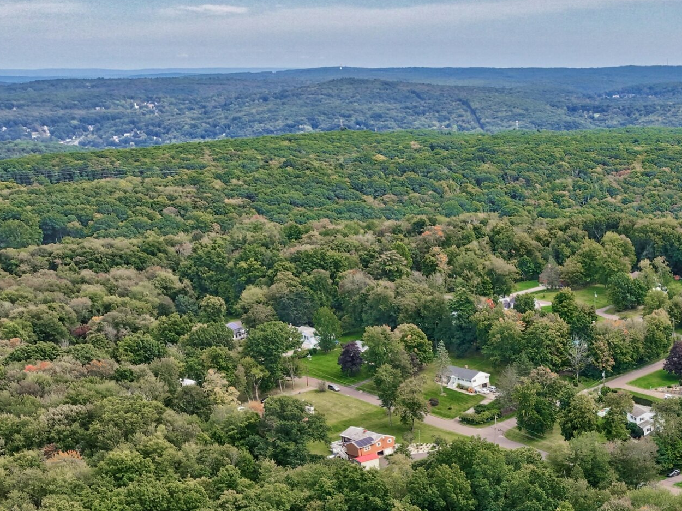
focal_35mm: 59
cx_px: 659
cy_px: 533
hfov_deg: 30.7
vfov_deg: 23.6
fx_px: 1162
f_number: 1.8
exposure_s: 1/1500
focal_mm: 8.7
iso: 200
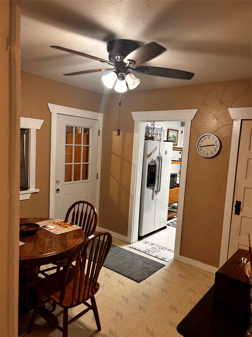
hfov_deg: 53.1
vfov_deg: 67.3
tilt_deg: -5.1
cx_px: 126
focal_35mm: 26
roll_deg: -3.3
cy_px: 168
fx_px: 252
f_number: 1.5
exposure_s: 1/60
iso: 125
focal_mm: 5.7
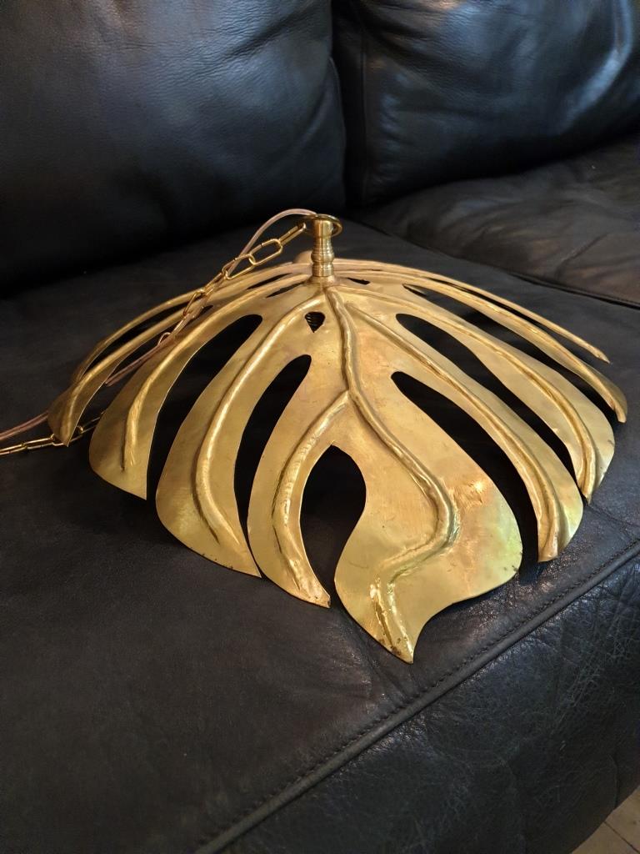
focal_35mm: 26
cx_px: 320
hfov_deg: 53.1
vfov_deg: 67.3
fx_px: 641
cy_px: 427
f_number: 1.5
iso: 400
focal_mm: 4.3
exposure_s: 1/50
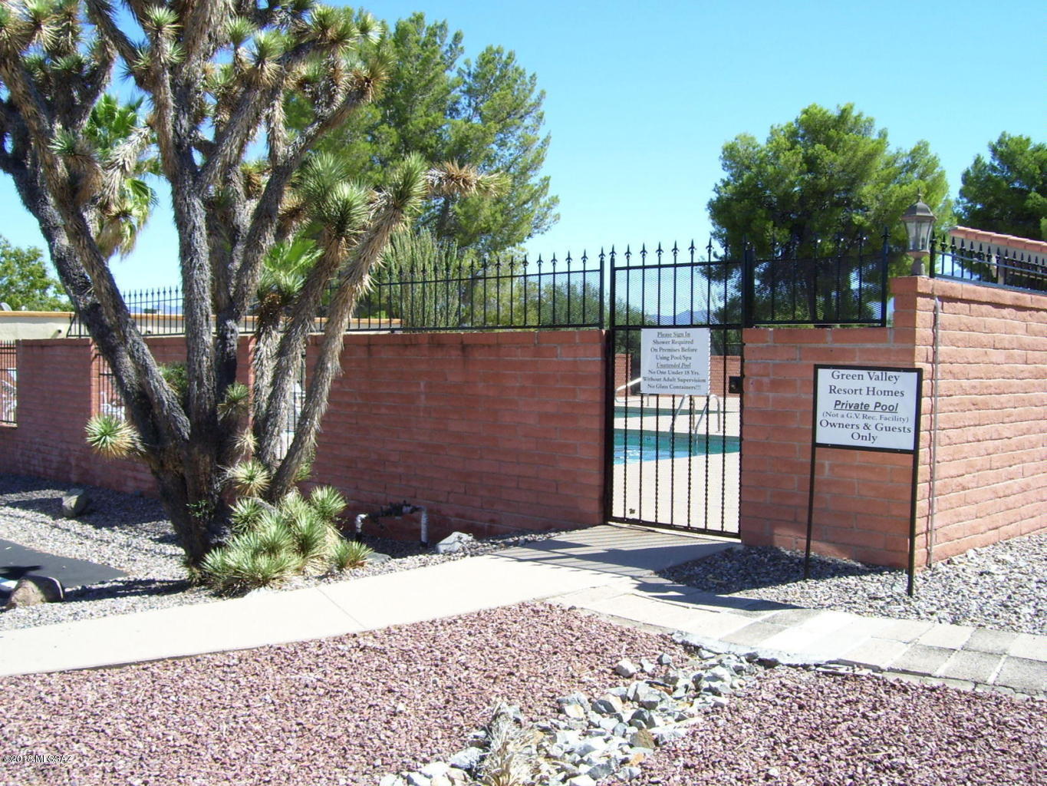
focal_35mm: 36
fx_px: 1089
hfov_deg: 51.4
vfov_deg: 39.7
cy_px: 393
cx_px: 524
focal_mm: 6
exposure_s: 1/250
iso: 80
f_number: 4.8
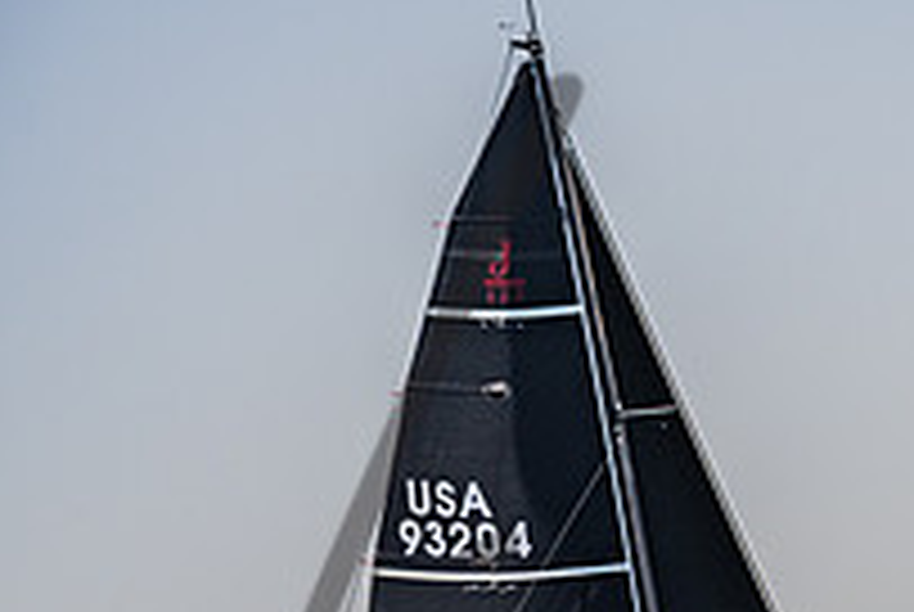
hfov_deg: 5.5
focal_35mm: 369
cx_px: 1325
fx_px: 9382
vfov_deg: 3.7
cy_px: 785
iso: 400
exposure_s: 1/2000
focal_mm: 120
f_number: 8
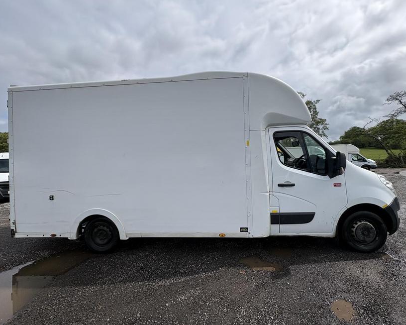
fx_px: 180
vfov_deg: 84.0
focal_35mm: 15
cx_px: 203
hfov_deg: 96.8
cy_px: 159
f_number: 2.2
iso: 50
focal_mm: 2.22
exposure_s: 1/2874
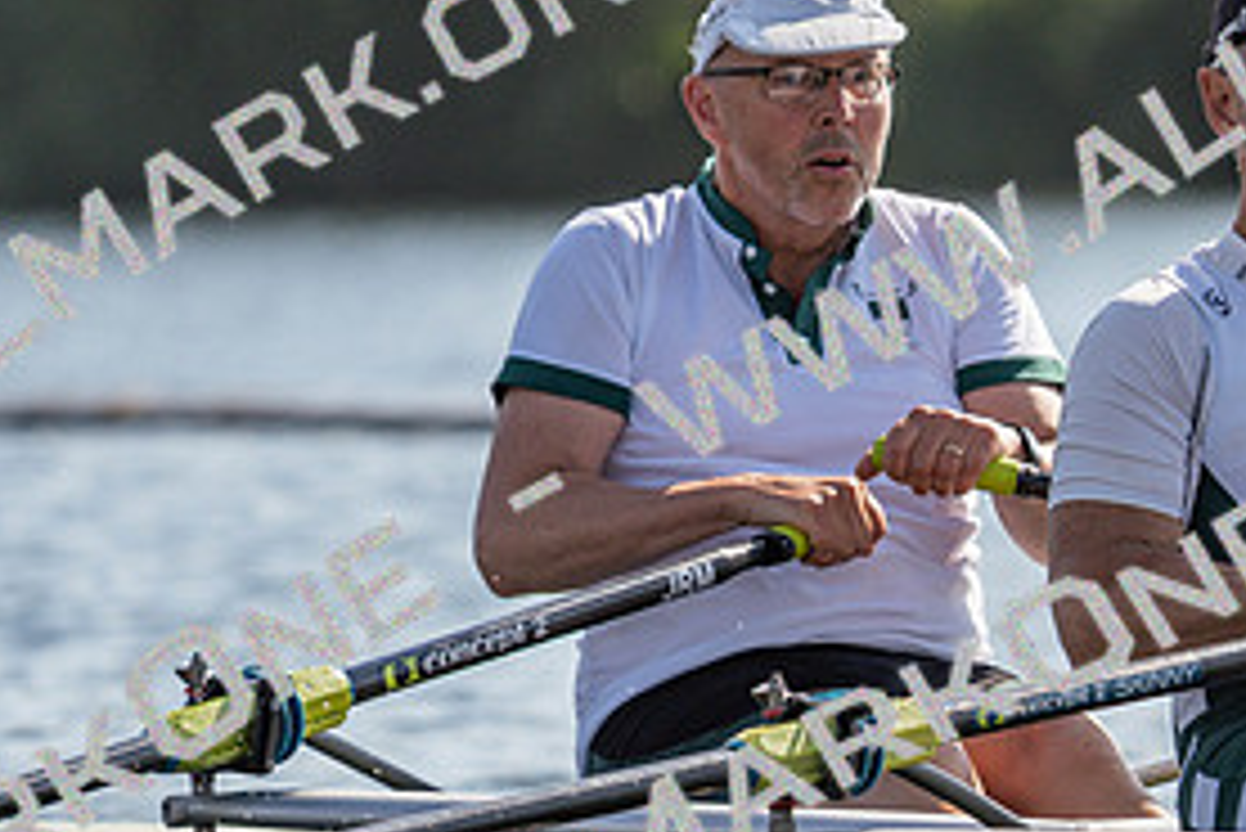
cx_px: 1192
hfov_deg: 2.8
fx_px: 25174
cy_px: 470
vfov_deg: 1.9
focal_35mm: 727
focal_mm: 347
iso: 200
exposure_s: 1/1600
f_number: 6.3
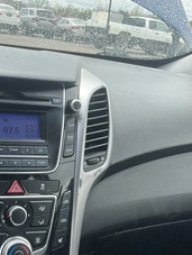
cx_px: 3
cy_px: 164
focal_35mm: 51
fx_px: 376
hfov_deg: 27.1
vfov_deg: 37.1
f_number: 1.8
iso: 25
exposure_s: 1/358
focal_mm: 3
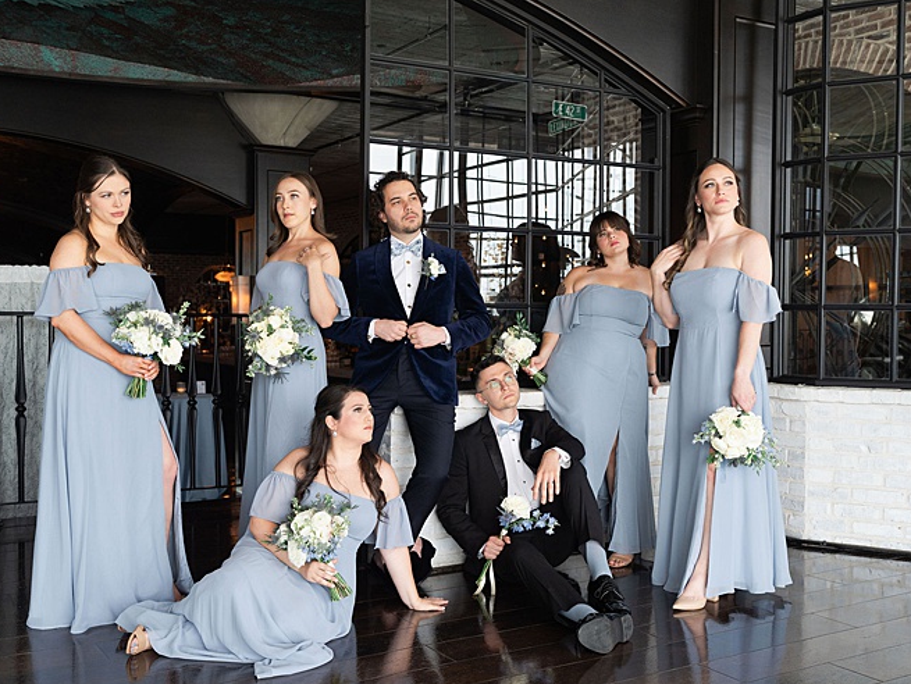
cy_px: 346
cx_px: 413
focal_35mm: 39
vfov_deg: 36.9
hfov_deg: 47.8
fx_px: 1027
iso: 400
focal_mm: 35
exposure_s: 1/250
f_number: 3.5
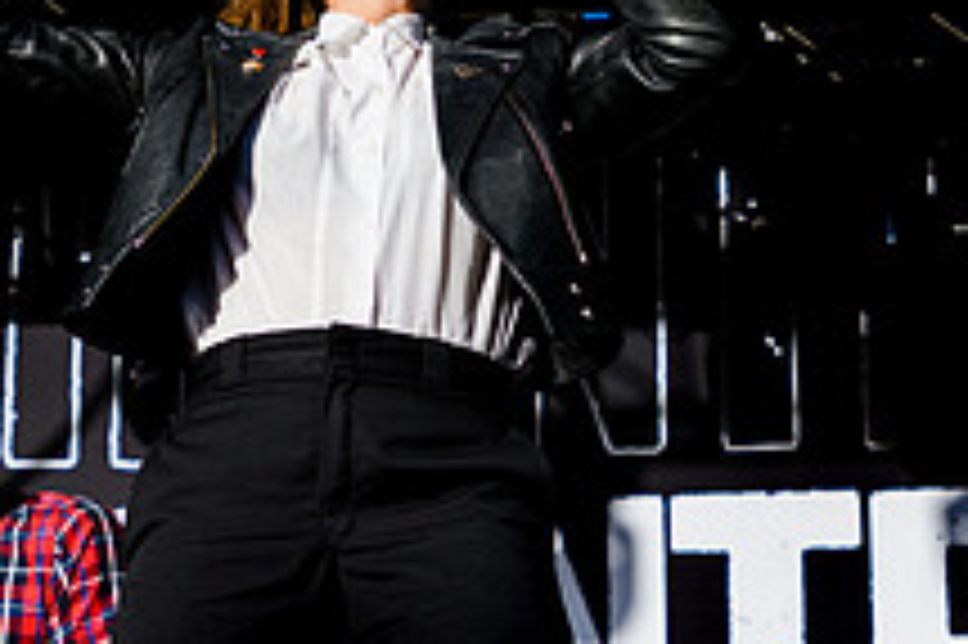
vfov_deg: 10.1
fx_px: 3654
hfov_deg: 15.1
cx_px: 493
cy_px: 286
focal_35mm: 136
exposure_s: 1/2500
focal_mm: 35
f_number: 4.5
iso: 400
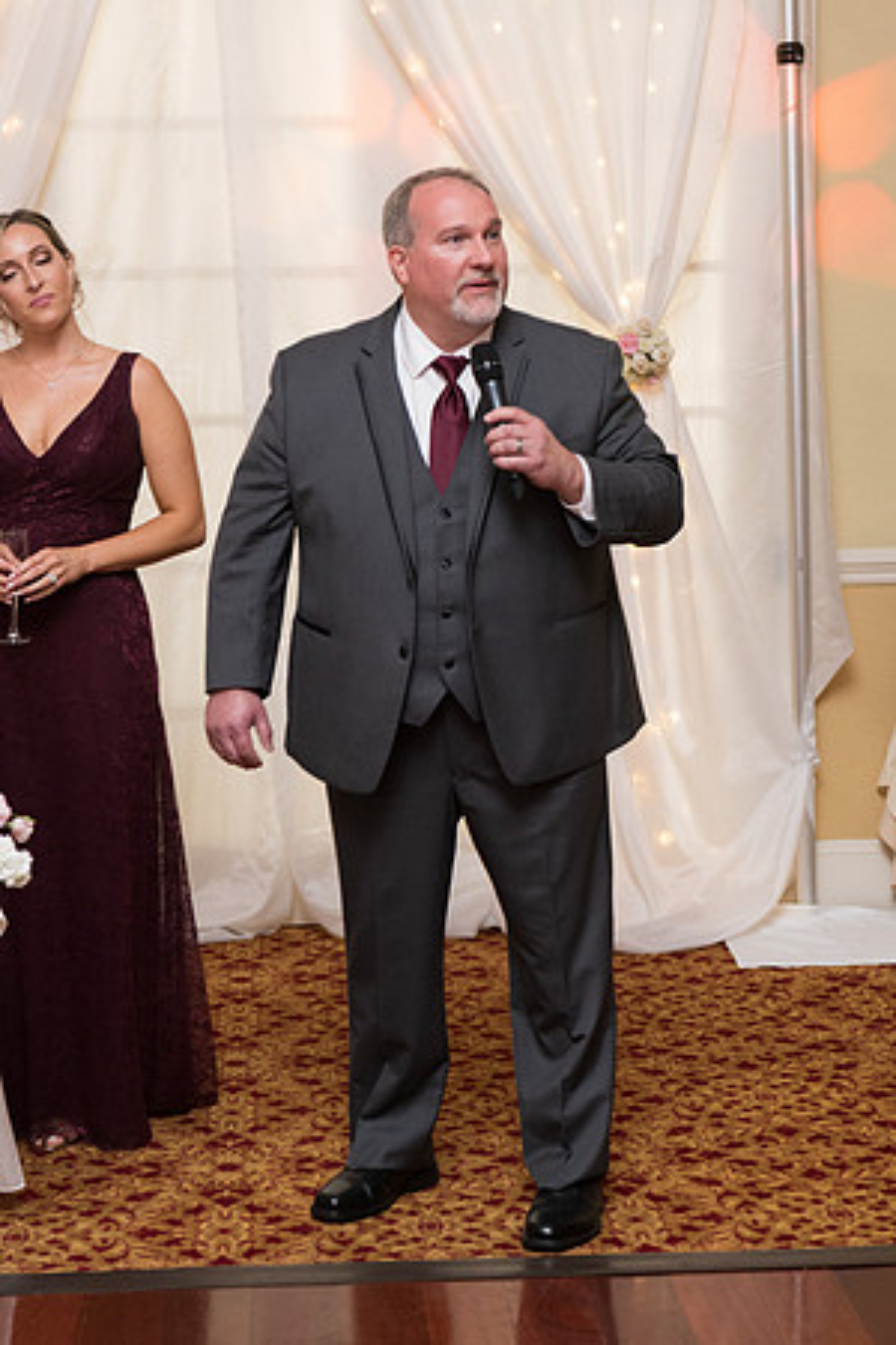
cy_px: 672
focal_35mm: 70
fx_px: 2613
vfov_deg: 28.8
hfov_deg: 19.5
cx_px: 448
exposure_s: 1/125
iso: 2200
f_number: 5
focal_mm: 70
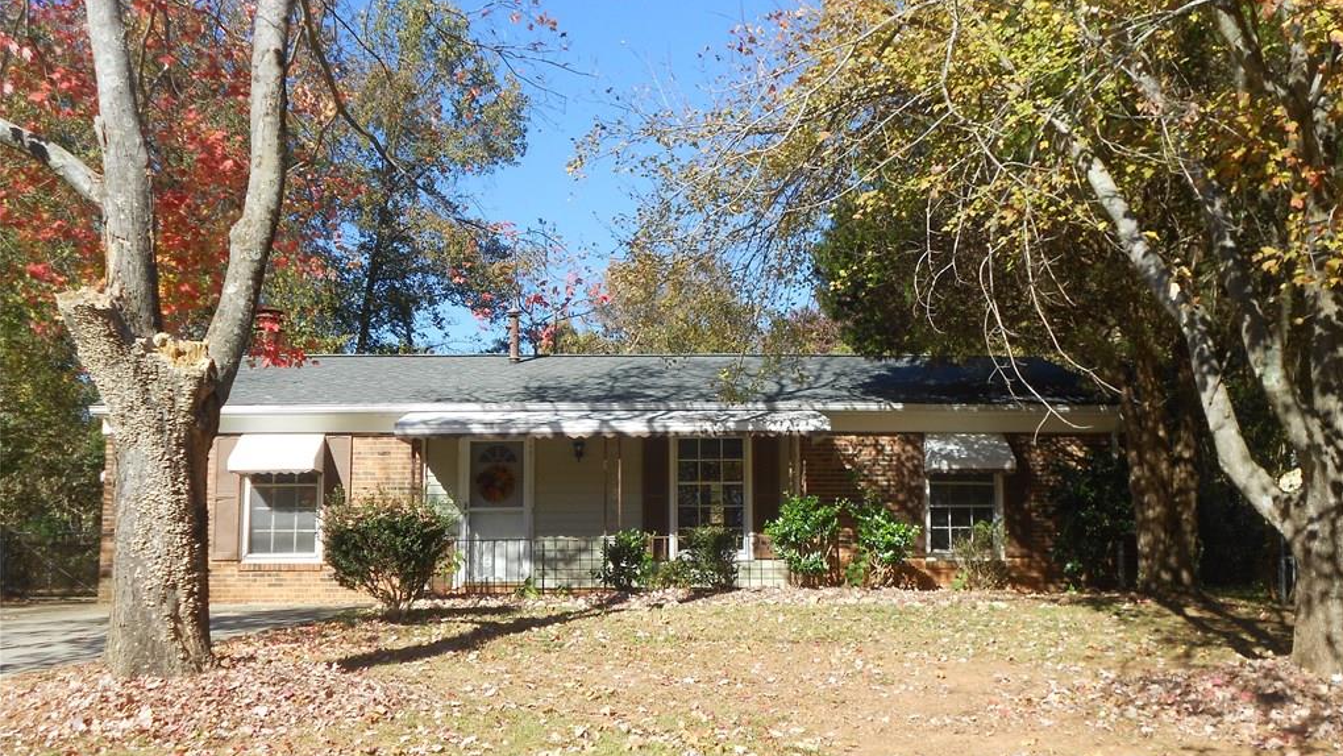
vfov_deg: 33.7
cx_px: 673
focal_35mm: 35
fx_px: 1247
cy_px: 431
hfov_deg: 56.6
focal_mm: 5.8
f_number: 3.6
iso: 80
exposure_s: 1/400
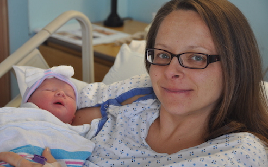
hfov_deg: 21.6
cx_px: 135
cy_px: 78
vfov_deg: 13.6
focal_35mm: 96
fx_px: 701
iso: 200
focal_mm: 62
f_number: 4.8
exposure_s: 1/10
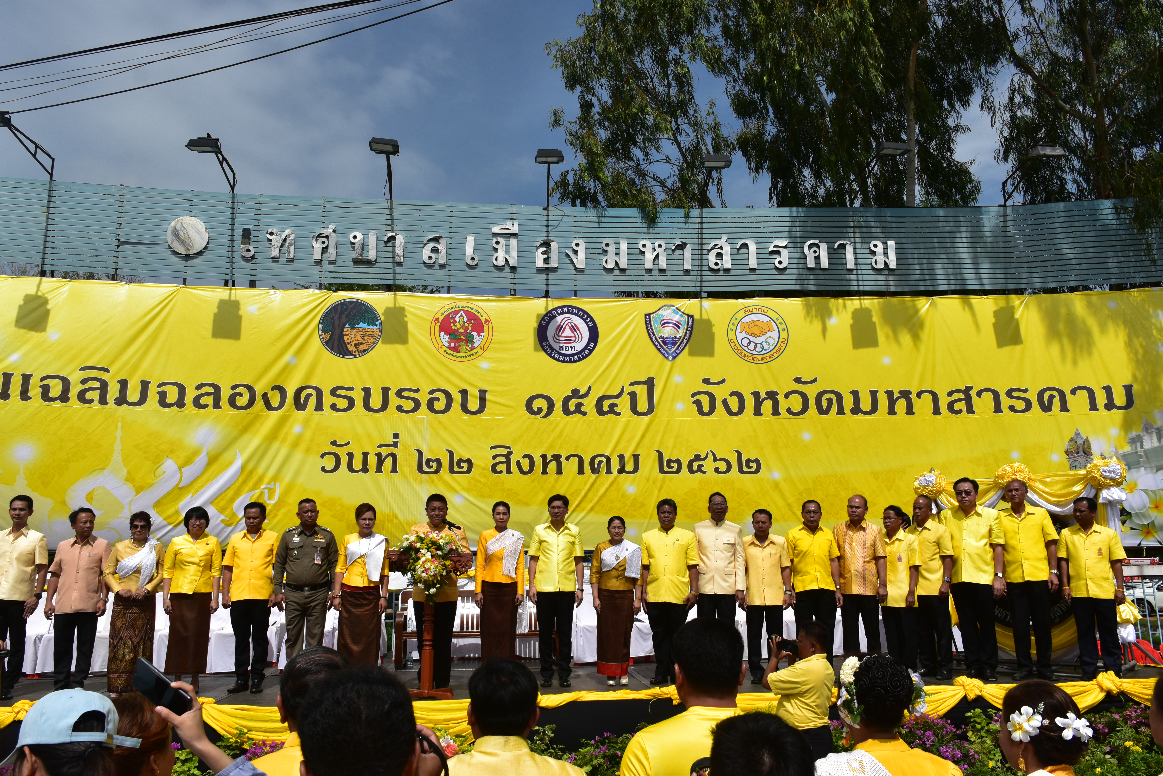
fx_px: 872
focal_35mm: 27
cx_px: 582
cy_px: 388
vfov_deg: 47.9
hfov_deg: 67.4
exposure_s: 1/640
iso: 200
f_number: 11
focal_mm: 18
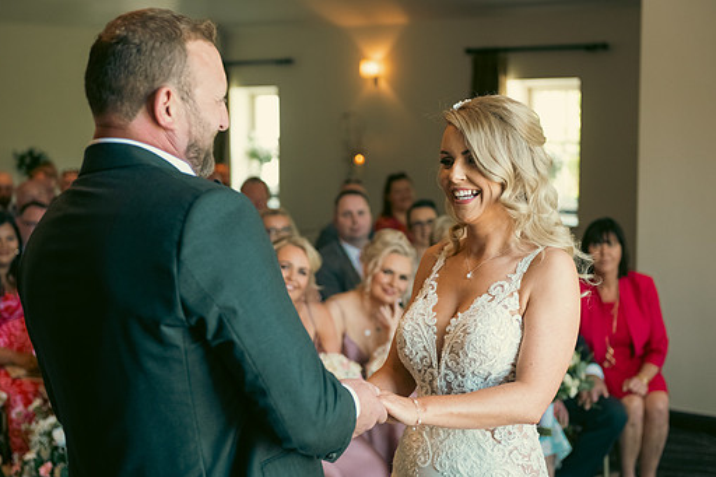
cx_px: 340
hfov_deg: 29.7
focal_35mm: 68
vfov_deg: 20.0
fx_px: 1352
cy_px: 248
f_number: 3.5
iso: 1000
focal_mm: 60
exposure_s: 1/160
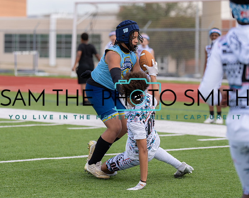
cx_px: 111
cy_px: 91
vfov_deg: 9.3
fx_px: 1221
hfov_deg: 11.6
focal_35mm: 166
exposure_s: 1/1250
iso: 100
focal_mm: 126
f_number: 2.8
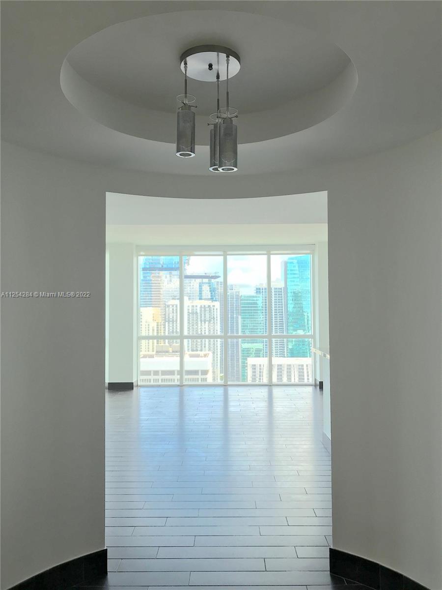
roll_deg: -0.4
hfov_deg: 49.7
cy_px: 295
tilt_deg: +3.0
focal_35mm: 28
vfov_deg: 63.4
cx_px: 221
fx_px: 477
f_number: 1.8
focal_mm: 3.99
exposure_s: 1/270
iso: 20
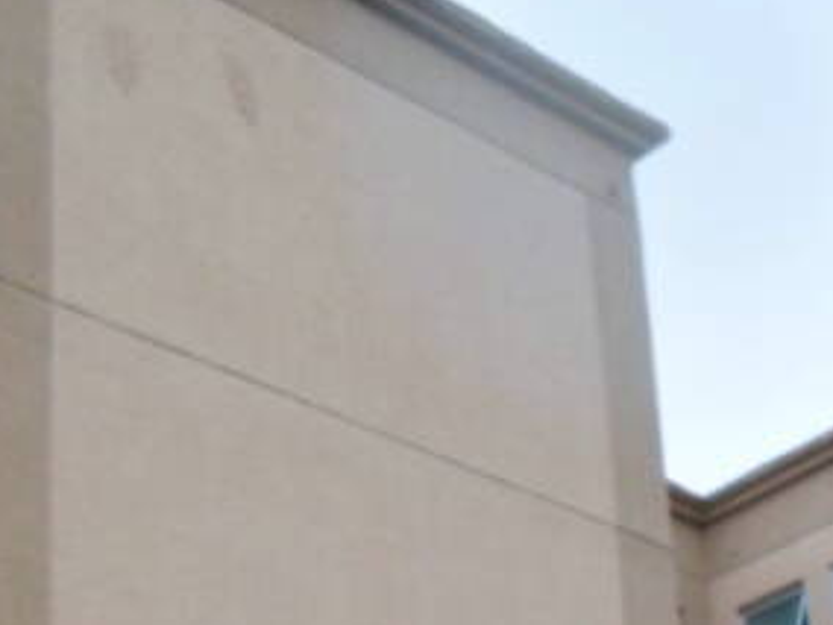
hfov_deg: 21.7
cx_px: 293
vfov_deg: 15.2
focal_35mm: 90
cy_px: 924
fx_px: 2166
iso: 80
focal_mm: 4.5
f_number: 2.5
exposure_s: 1/125
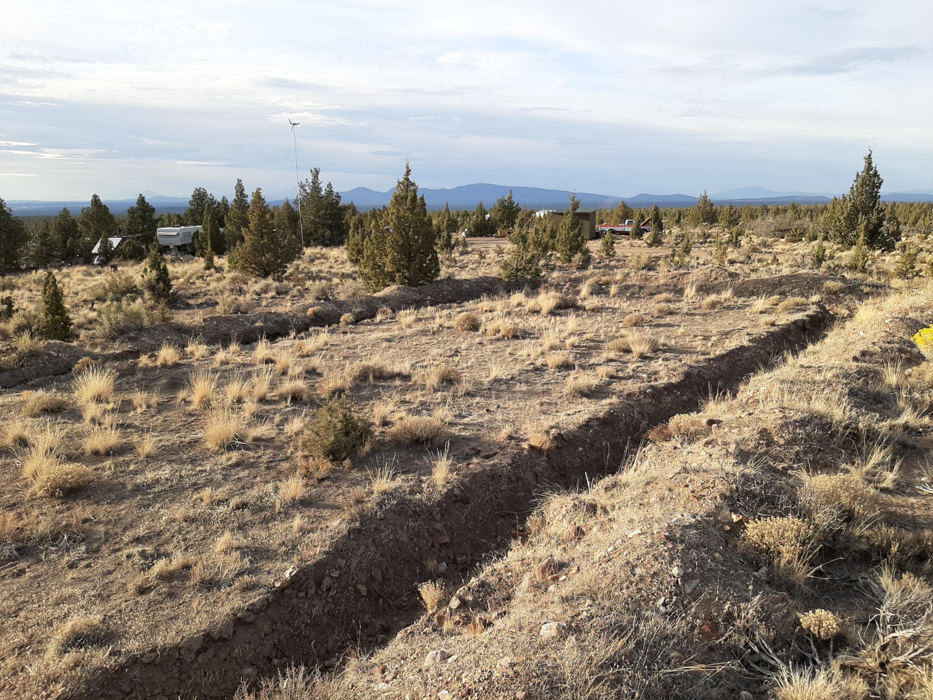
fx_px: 701
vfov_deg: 53.1
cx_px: 466
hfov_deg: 67.3
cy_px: 350
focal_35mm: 26
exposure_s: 1/1175
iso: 40
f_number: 1.7
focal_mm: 3.93
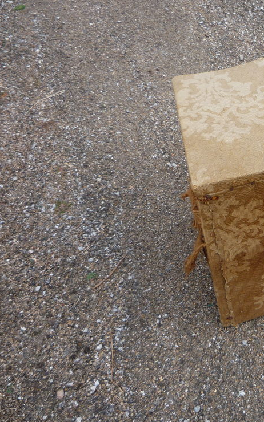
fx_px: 495
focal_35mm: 43
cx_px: 283
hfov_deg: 27.5
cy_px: 213
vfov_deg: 46.2
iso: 100
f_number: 4
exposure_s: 1/200
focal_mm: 5.2
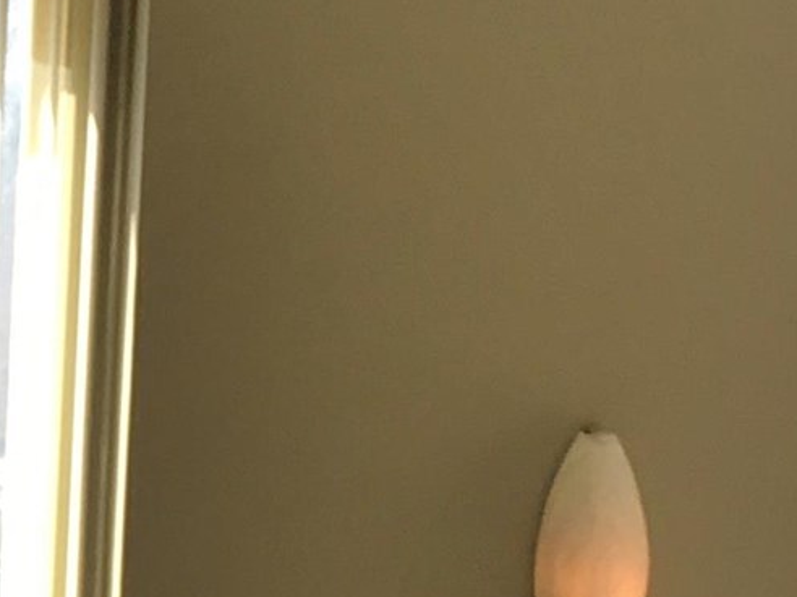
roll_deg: -1.7
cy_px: 1294
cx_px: -340
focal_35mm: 181
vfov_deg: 7.8
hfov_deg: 10.6
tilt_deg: -7.7
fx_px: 4167
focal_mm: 4.15
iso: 25
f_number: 2.2
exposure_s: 1/120
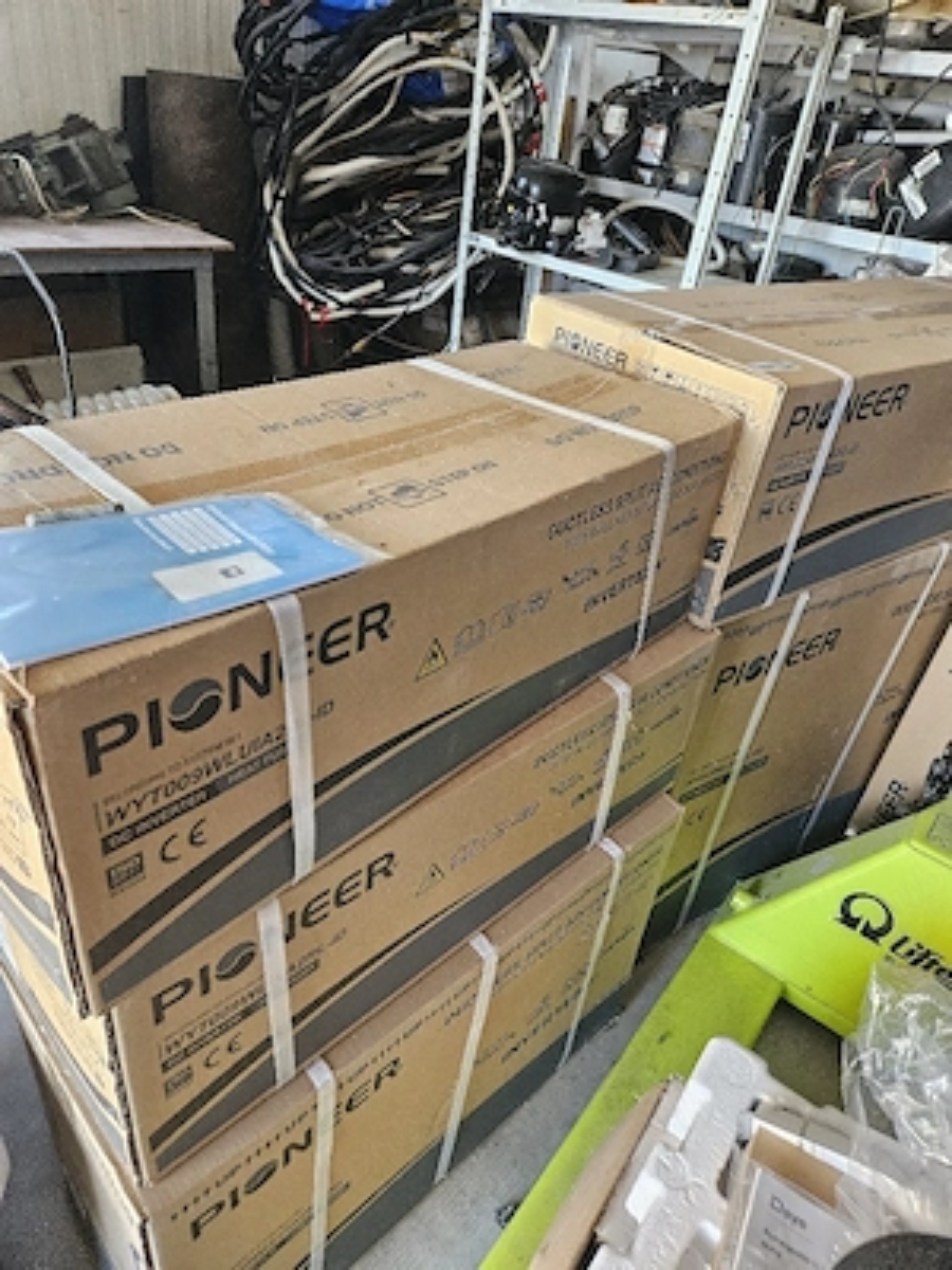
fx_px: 843
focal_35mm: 23
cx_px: 476
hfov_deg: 58.9
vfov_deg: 73.9
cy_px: 635
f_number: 1.8
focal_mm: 5.4
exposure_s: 1/120
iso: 500
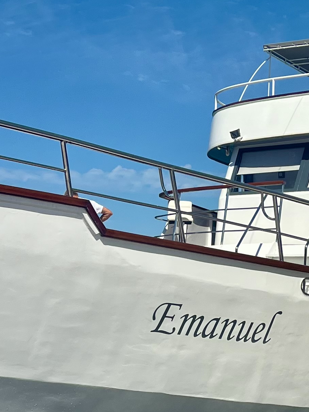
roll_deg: +0.4
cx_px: 286
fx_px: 1035
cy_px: 343
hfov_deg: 16.7
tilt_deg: -3.8
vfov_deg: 22.1
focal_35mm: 87
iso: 50
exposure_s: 1/8000
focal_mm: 5.7
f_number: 1.5
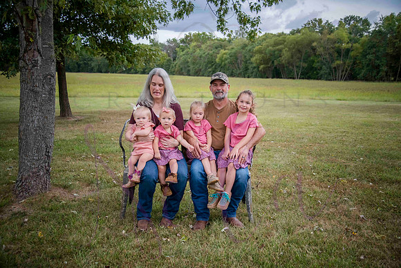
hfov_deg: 58.7
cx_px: 200
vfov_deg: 41.1
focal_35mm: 32
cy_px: 134
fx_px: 357
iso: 400
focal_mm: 32
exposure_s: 1/640
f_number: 4
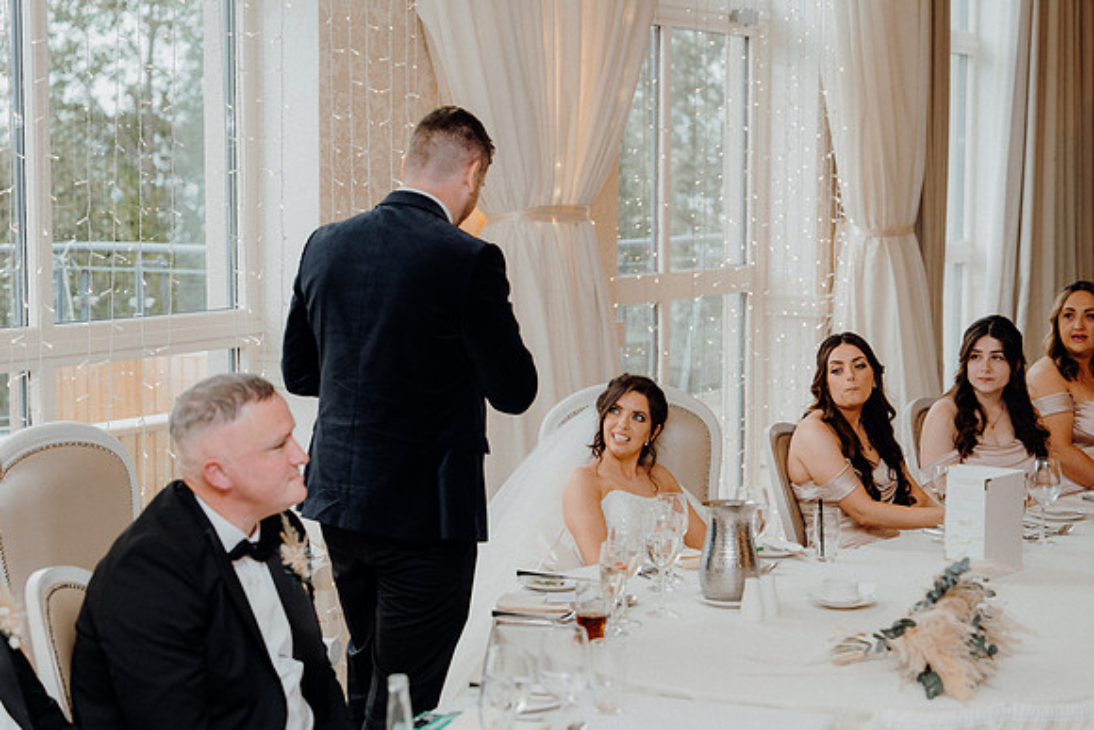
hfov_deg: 28.8
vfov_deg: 19.5
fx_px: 2128
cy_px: 365
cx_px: 547
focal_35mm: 70
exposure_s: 1/160
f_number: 3.5
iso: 640
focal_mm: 70
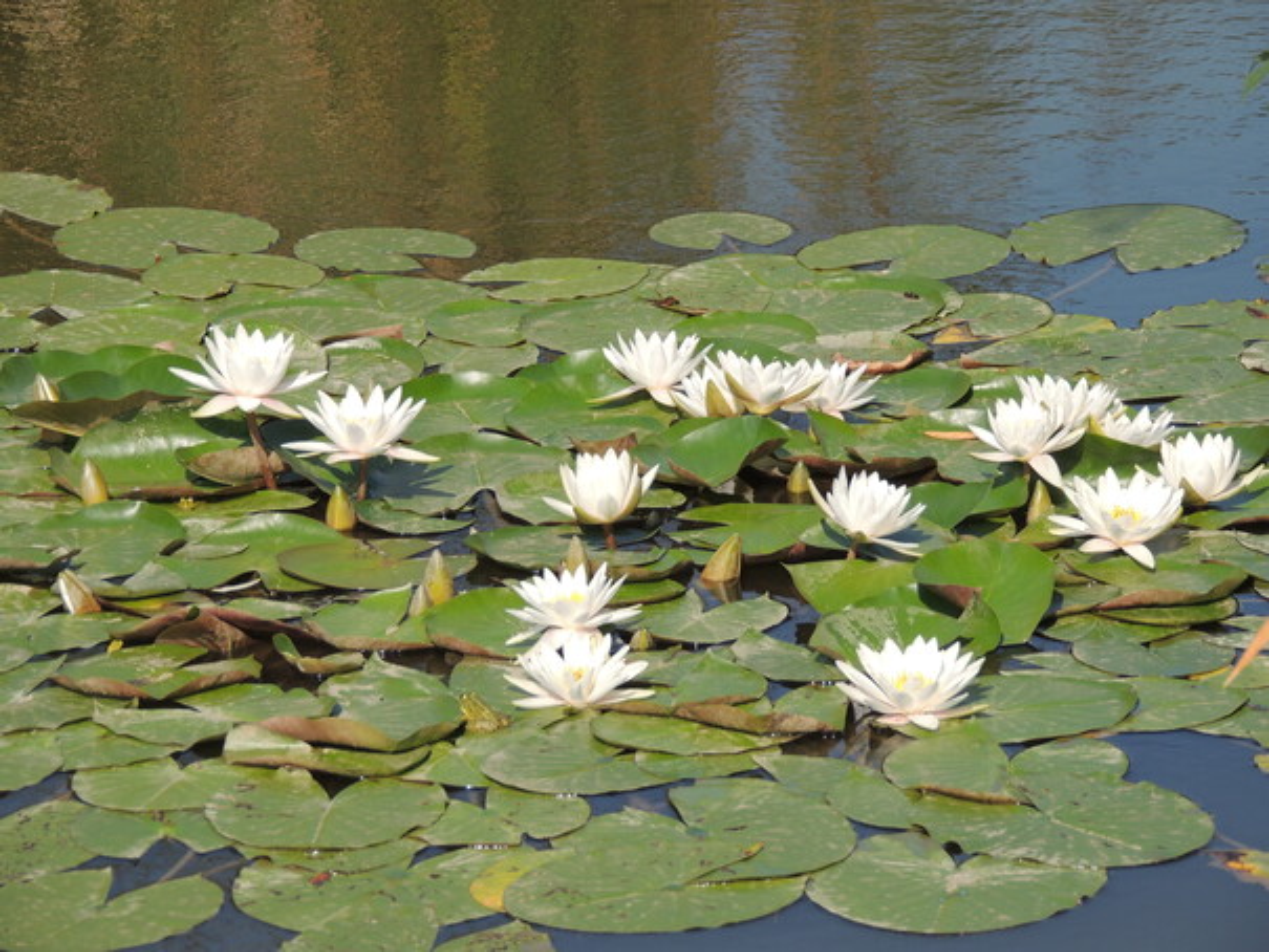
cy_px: 476
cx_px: 634
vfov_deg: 5.9
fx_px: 9167
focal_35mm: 250
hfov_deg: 7.9
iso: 100
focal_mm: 44.5
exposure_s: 1/500
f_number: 4.7
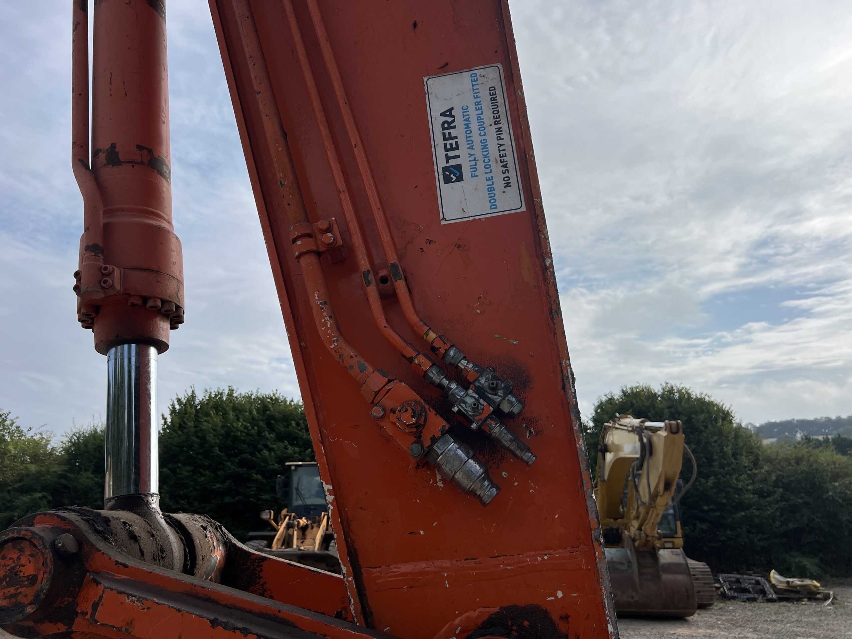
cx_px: 426
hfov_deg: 67.3
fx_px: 640
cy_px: 320
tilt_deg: +16.9
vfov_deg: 53.1
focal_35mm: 26
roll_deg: +0.8
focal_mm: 5.7
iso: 50
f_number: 1.5
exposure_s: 1/9434
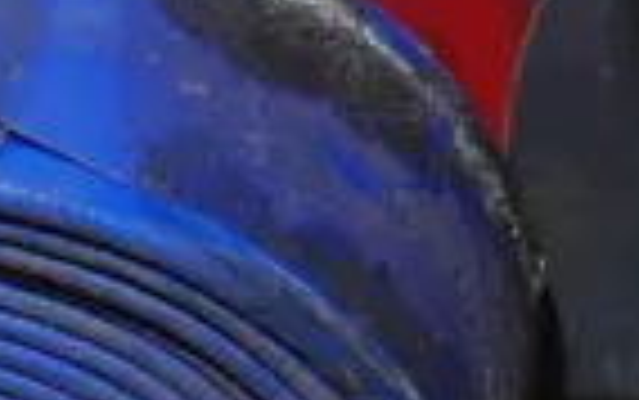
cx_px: -1274
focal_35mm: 245
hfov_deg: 7.5
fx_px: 4270
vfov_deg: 5.2
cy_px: 944
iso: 320
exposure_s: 1/60
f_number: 3.6
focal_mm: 16
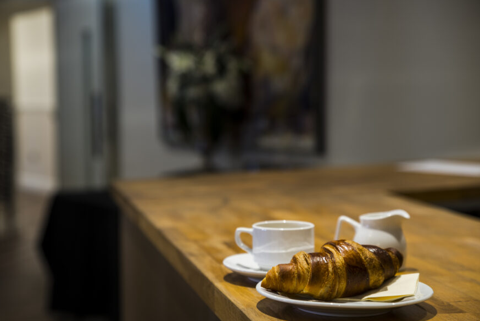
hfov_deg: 24.7
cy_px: 174
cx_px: 207
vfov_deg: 16.7
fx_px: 1094
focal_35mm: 82
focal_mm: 70
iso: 200
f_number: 3.2
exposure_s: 1/6
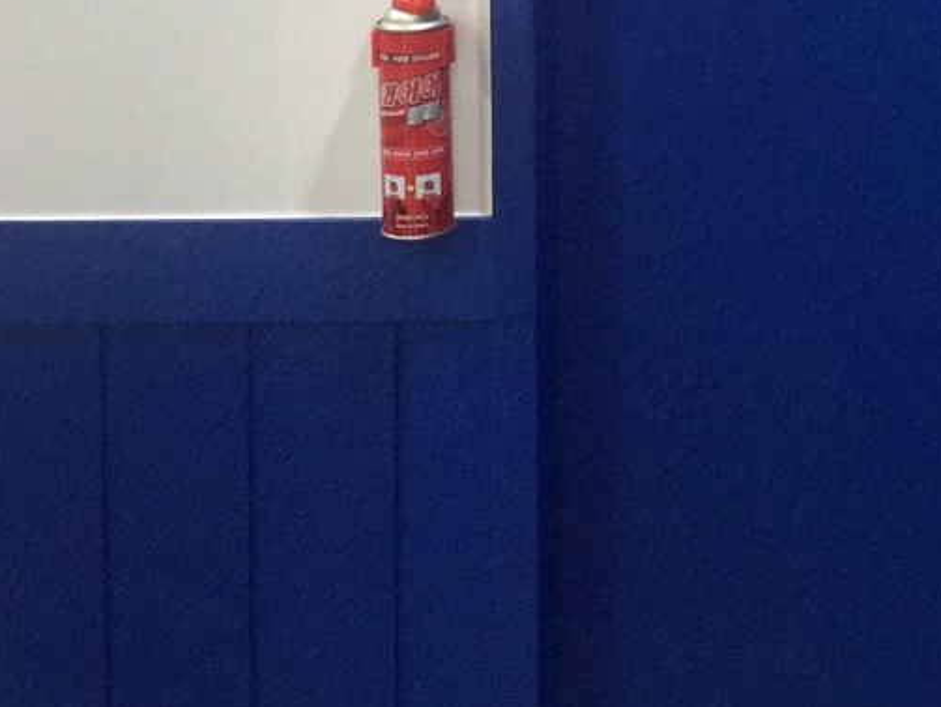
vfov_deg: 14.9
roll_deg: -2.2
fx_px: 2557
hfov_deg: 19.4
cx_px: 1192
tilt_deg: -5.1
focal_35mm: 94
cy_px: -277
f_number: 2.2
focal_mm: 4.15
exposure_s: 1/15
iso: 100
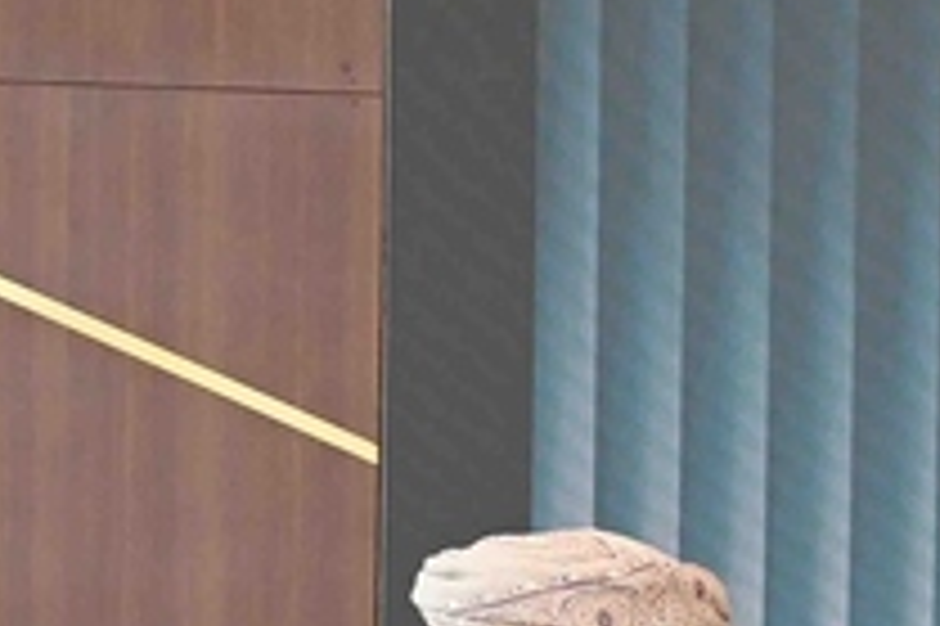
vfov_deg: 6.4
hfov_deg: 9.3
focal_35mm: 211
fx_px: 5505
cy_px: 980
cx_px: 1759
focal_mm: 44
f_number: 9
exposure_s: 1/125
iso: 3200
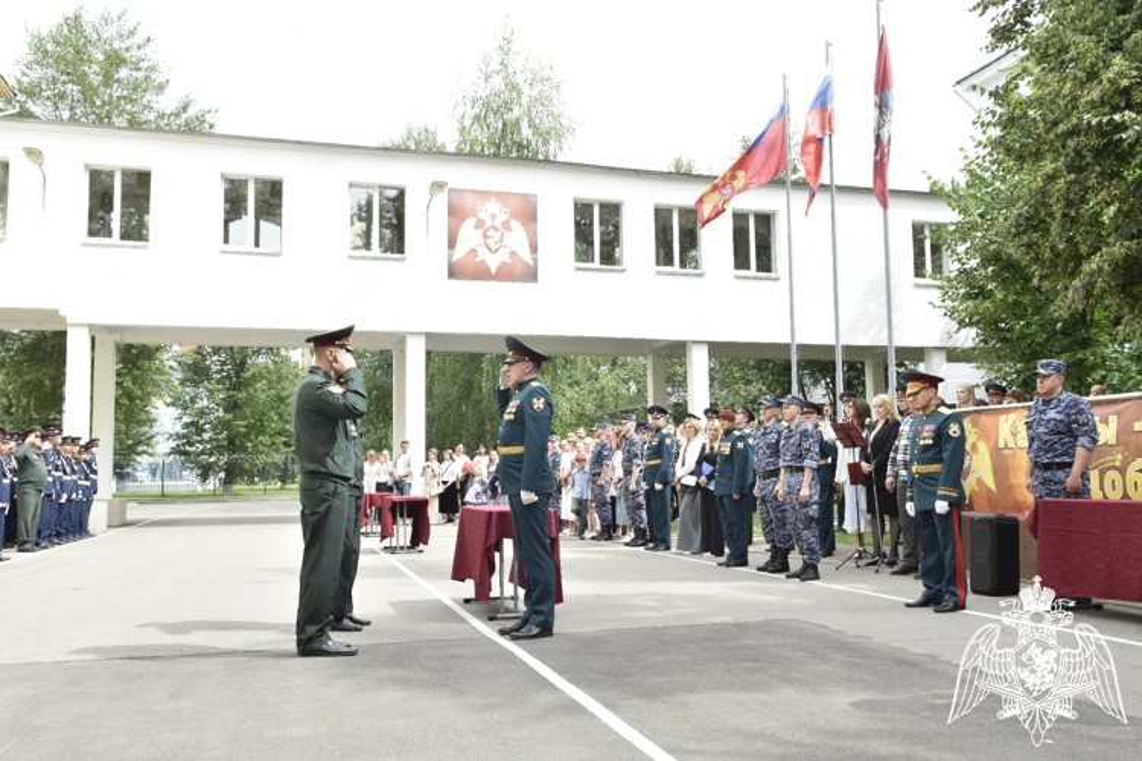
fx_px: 952
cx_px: 571
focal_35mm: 30
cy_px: 380
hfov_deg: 61.9
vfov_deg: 43.6
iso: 400
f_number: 9
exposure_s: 1/320
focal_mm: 20
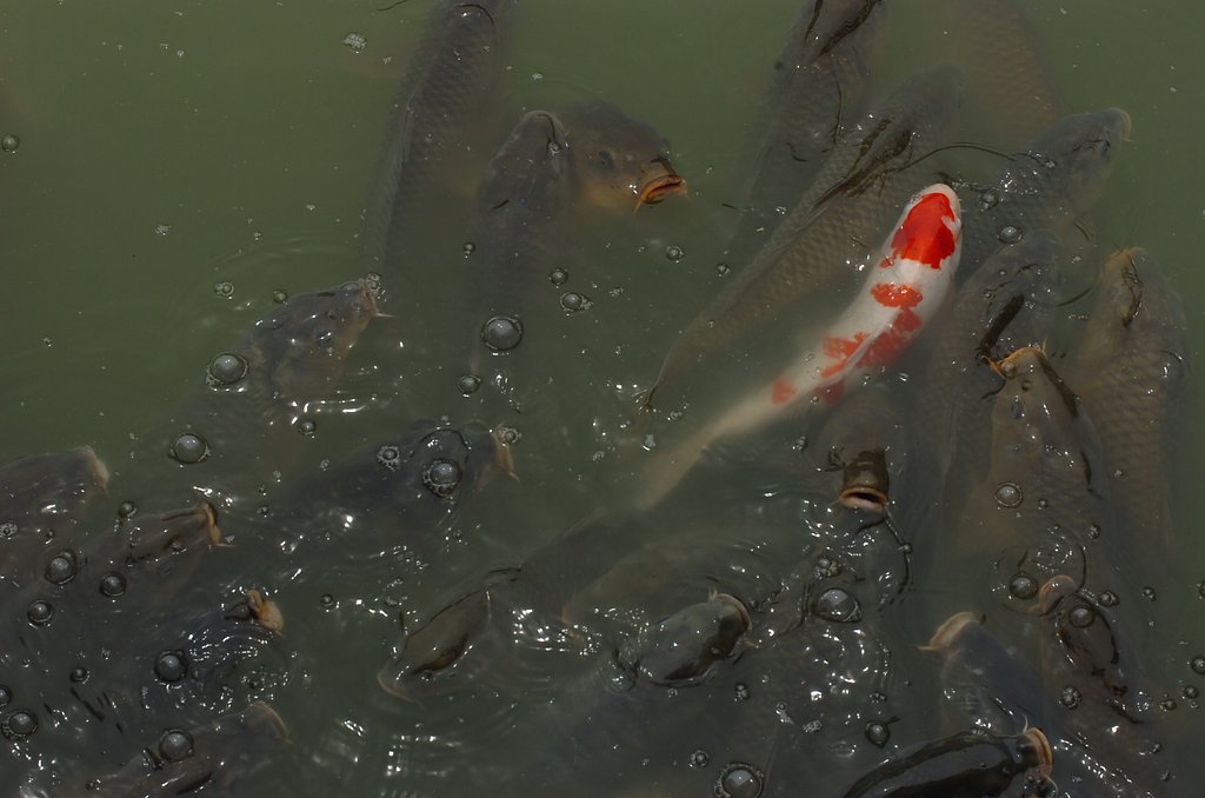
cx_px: 602
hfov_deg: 27.0
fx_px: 2505
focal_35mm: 75
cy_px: 399
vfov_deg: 18.1
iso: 200
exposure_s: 1/200
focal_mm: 50
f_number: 11
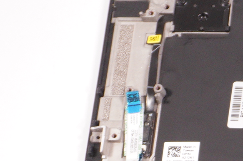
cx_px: 562
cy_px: 273
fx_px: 1305
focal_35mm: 194
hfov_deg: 9.6
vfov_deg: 6.9
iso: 800
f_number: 5.6
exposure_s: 1/160
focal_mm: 25
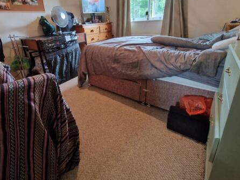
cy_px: 67
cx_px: 105
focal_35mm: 17
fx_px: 118
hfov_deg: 90.6
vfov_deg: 73.4
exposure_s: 1/33
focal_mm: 2.2
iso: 320
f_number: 2.2
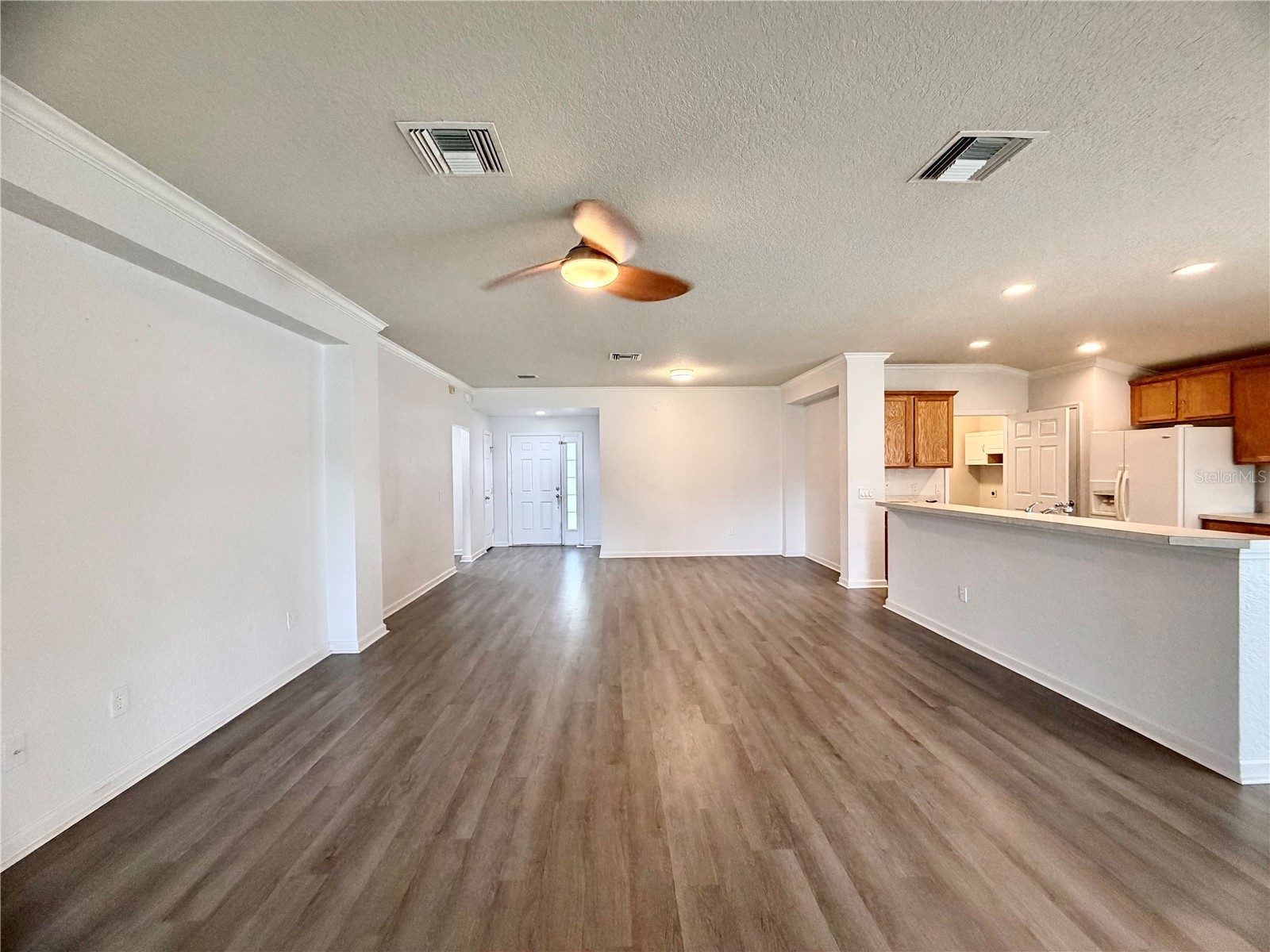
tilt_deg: -0.9
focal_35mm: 14
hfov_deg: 102.1
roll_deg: +0.6
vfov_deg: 85.7
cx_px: 635
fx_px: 514
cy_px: 476
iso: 250
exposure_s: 1/60
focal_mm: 2.22
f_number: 2.2
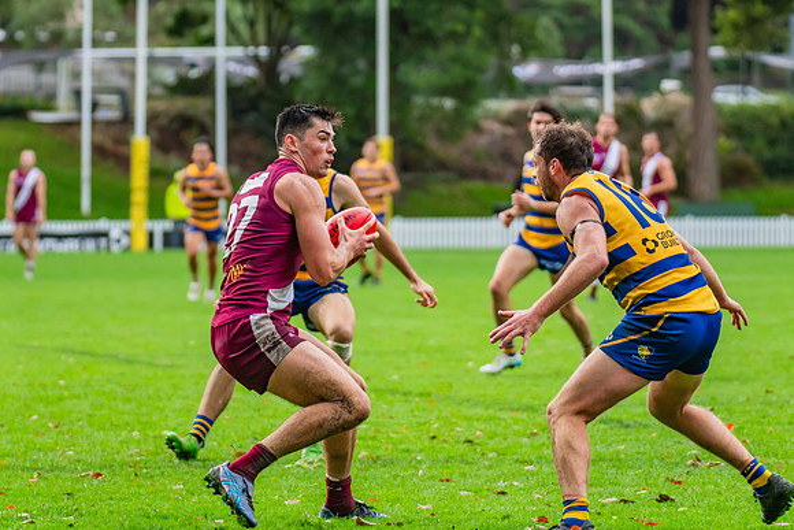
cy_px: 265
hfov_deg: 8.2
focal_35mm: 252
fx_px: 5564
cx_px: 386
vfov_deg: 5.5
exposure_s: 1/1250
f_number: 5.6
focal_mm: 240
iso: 1250
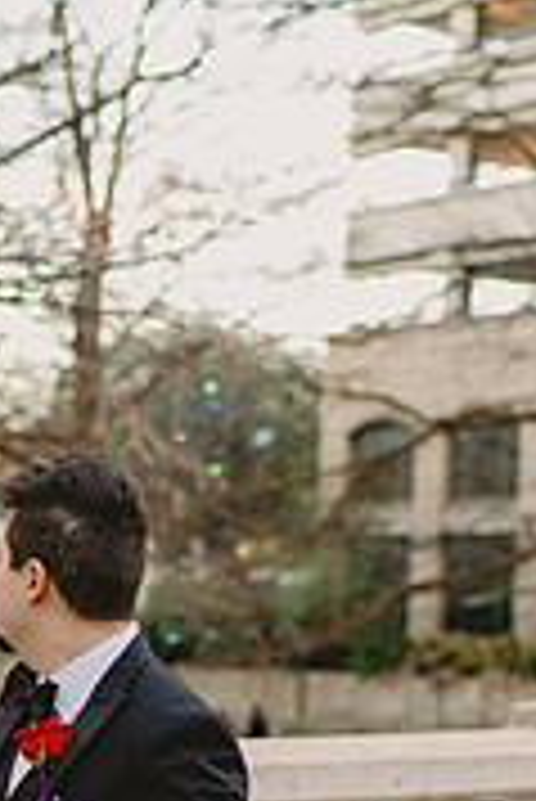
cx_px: -167
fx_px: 2541
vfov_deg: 17.4
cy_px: 844
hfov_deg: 11.7
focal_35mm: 114
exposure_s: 1/125
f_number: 2
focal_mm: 35
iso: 200
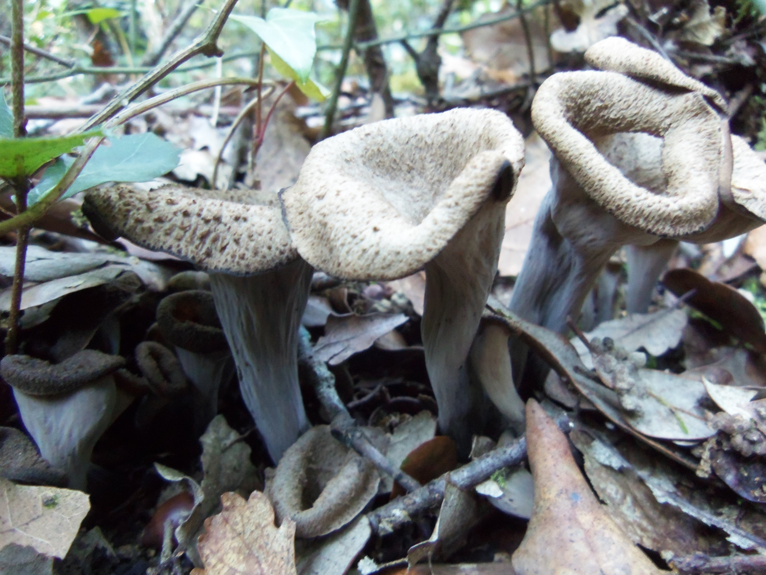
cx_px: 383
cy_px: 288
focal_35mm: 28
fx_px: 620
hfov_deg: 63.4
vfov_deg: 49.7
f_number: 3.9
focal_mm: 5.1
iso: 400
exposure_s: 1/6
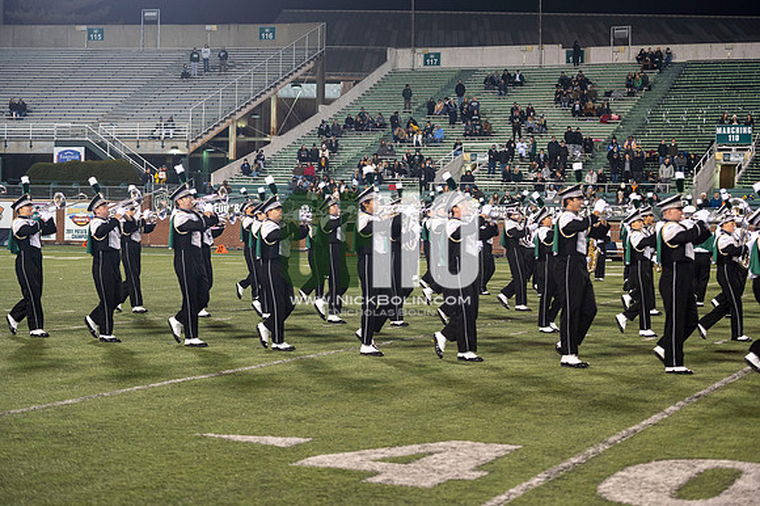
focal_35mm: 70
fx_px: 1477
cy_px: 253
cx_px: 380
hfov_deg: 28.9
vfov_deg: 19.4
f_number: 2.8
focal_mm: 70
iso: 1000
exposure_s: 1/500
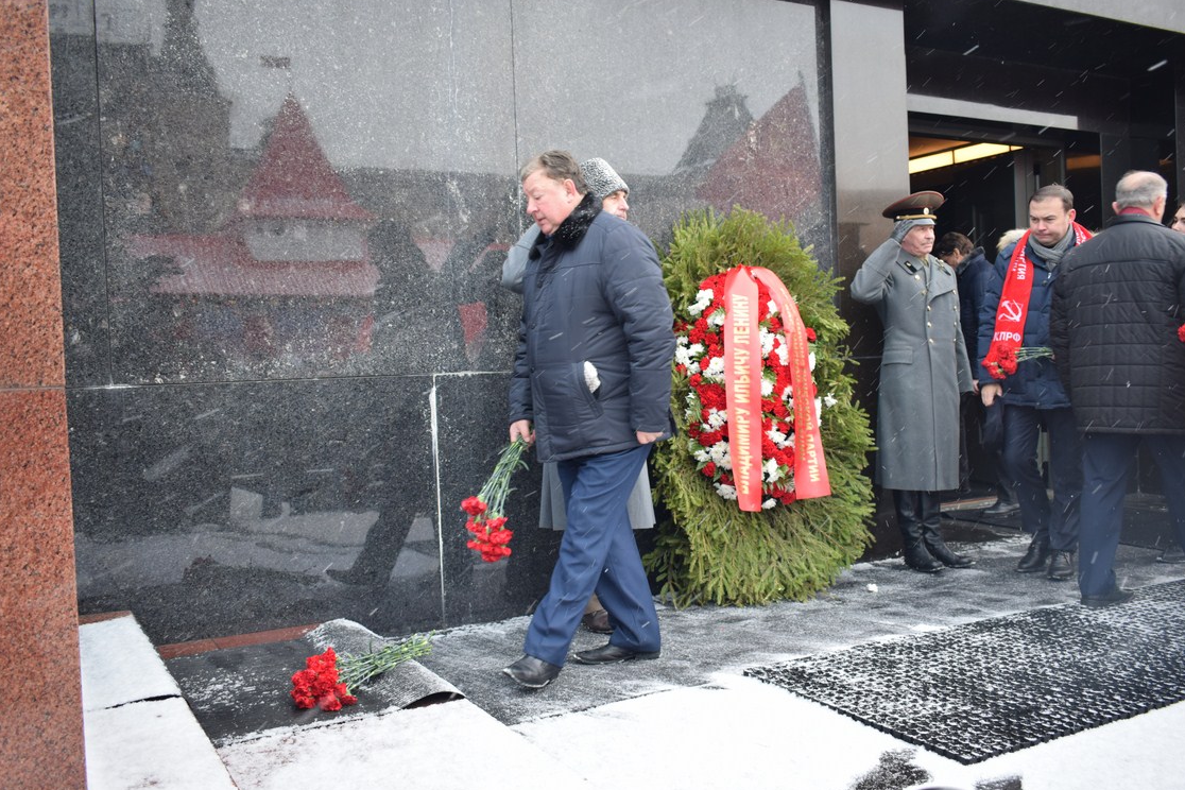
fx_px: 1070
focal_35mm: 33
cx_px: 605
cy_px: 396
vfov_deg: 40.5
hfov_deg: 57.9
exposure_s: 1/80
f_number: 4.5
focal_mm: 21
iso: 400
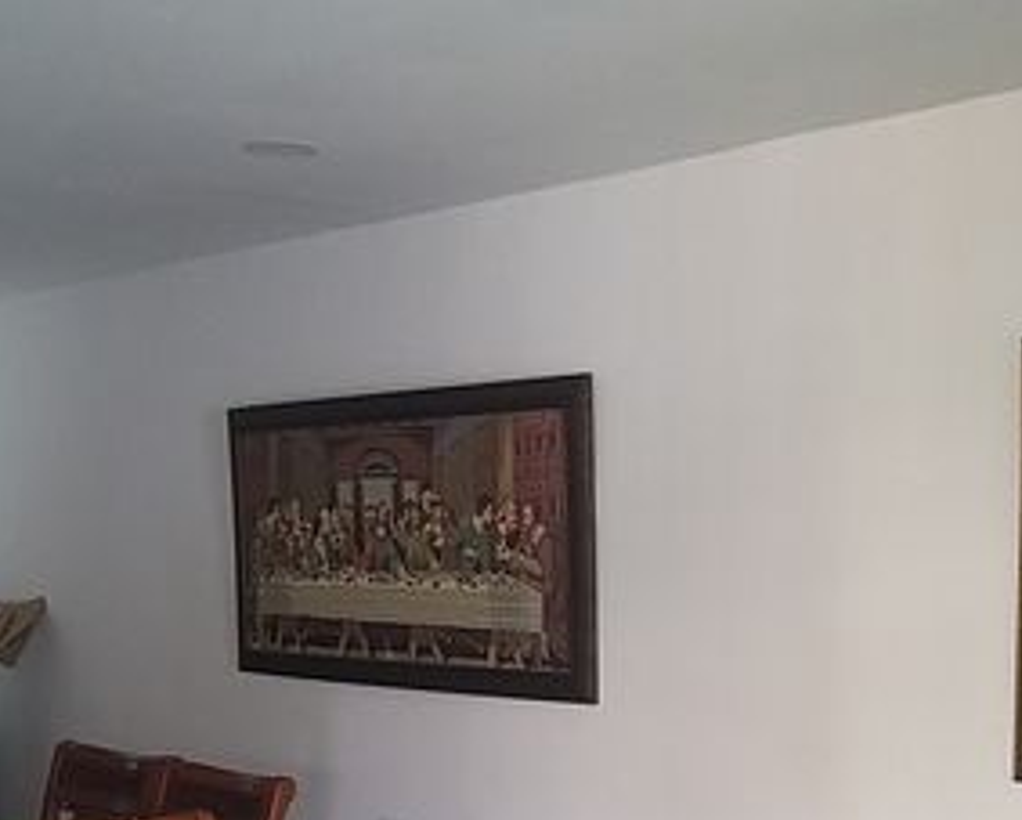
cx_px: 446
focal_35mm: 62
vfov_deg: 24.0
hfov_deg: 30.4
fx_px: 1877
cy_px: 722
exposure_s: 1/30
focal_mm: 3.93
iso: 200
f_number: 1.7
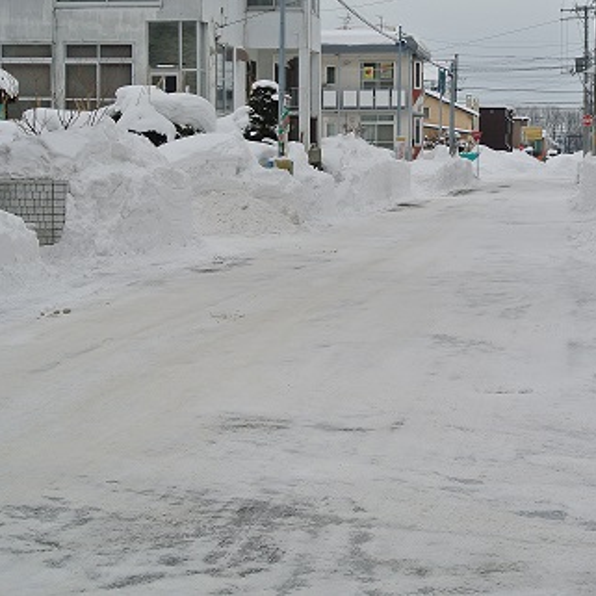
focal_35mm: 104
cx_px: 342
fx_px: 2026
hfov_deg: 16.7
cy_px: 297
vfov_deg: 16.7
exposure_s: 1/500
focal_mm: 30
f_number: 5.6
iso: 100
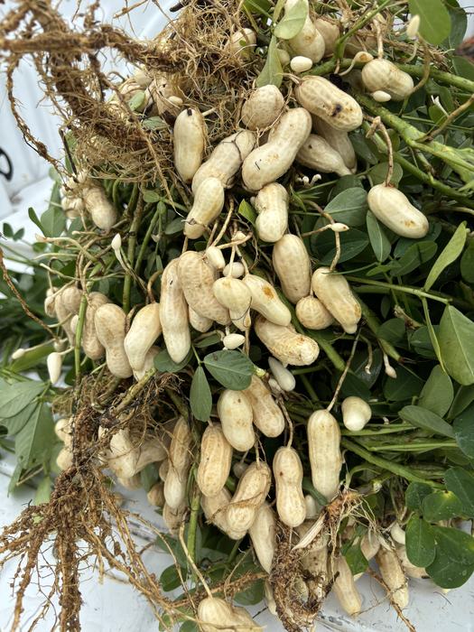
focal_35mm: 26
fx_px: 475
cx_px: 237
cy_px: 316
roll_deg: +4.8
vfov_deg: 67.3
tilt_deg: -37.7
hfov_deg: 53.1
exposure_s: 1/1812
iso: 50
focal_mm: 5.96
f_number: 1.6
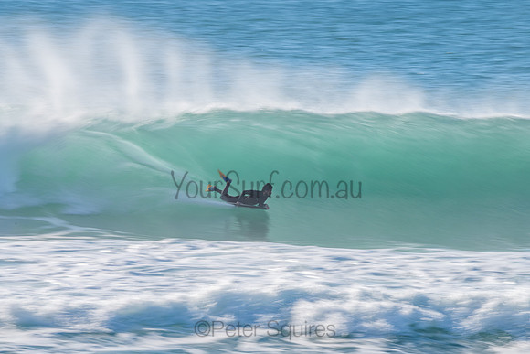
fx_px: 9017
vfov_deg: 2.2
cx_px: 265
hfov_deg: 3.4
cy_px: 177
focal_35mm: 612
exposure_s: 1/30
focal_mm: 500
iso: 64
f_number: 25
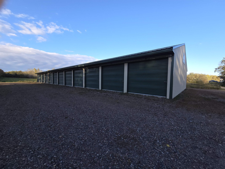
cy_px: 84
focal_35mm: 13
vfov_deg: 89.9
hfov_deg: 106.2
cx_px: 112
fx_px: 84
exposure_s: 1/518
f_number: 2.2
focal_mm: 2.2
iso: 50
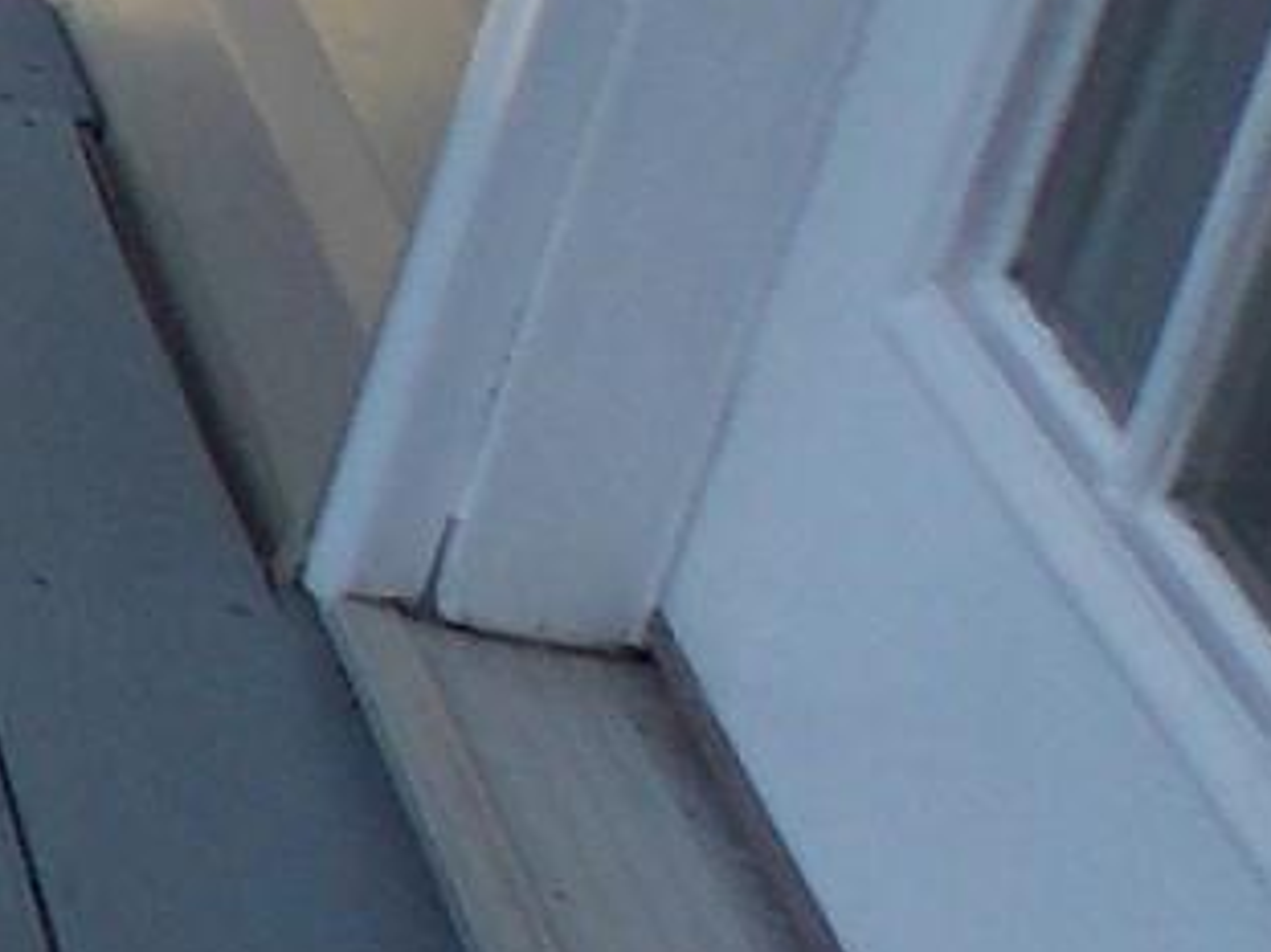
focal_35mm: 158
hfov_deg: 9.4
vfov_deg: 9.3
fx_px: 5799
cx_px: -2759
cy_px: -69
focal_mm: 4.3
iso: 80
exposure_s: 1/250
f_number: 3.1
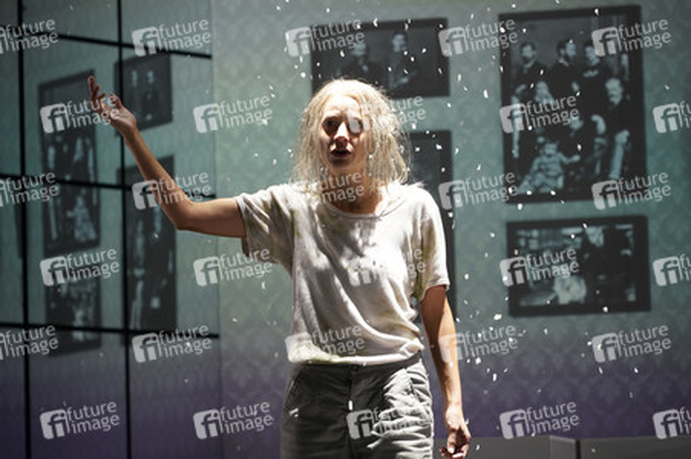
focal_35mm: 200
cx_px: 346
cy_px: 230
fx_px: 3836
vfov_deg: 6.9
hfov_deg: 10.3
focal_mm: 200
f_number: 5.6
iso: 1000
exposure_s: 1/100
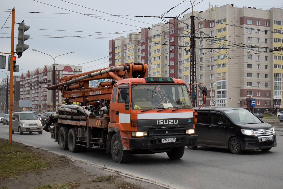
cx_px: 142
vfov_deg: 26.5
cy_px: 94
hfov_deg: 38.9
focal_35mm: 51
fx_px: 401
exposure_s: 1/800
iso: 1600
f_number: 5
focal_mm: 34
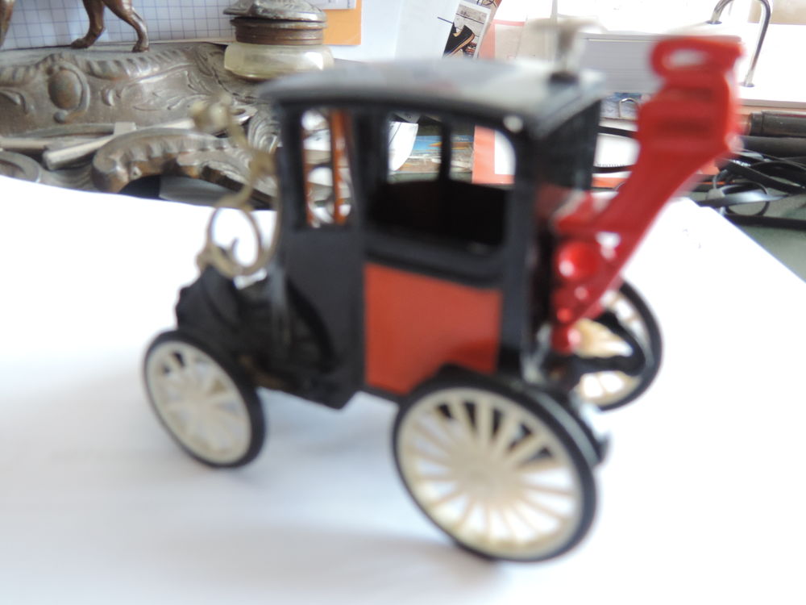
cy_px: 302
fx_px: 699
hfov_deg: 60.0
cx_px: 403
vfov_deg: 46.8
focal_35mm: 30
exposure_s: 1/30
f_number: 3.1
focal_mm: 5.3
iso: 400
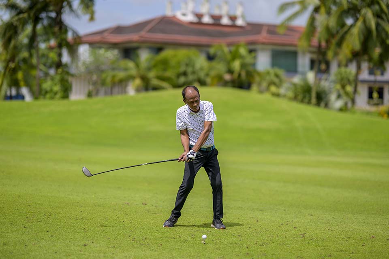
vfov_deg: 16.1
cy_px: 130
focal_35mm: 85
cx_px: 194
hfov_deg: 23.9
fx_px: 918
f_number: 1.2
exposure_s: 1/20000
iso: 125
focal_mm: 85
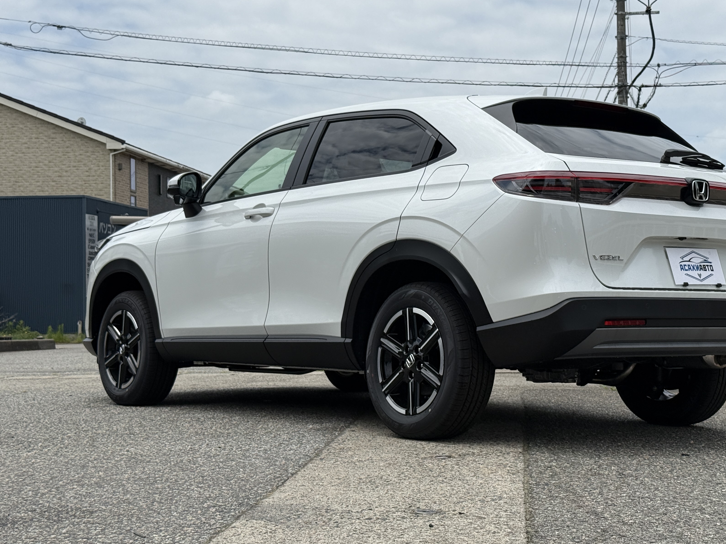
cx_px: 439
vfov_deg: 24.0
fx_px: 1279
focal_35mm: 61
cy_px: 237
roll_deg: -0.2
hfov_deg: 31.6
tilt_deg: +2.3
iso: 64
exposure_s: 1/9901
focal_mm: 6.76
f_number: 1.78
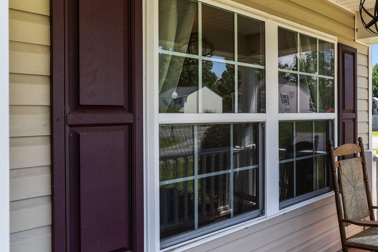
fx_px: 315
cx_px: 329
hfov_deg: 55.1
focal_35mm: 30
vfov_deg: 43.6
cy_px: 119
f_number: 7.1
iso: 100
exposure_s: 1/100
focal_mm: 17
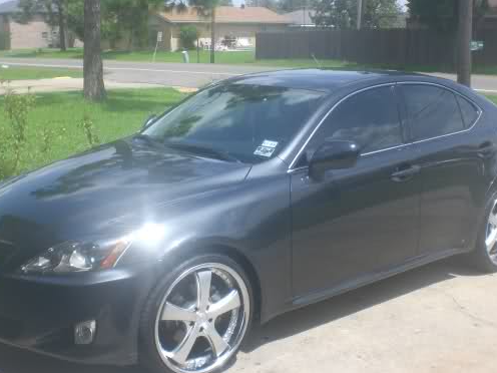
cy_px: 208
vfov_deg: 29.7
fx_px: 704
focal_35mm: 49
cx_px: 244
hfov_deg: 38.9
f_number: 4.4
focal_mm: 6.3
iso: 50
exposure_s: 1/320
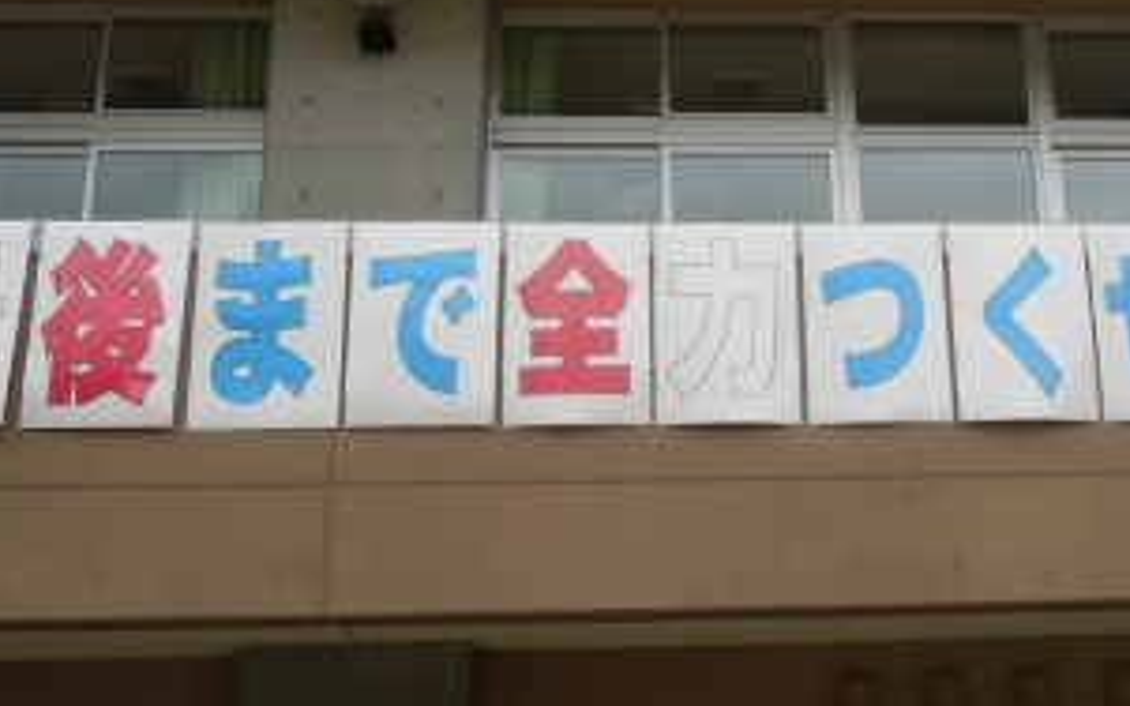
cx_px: 818
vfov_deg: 19.9
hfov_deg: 31.5
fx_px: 1971
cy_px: 71
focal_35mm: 64
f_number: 3.7
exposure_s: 1/500
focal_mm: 6.3
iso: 100
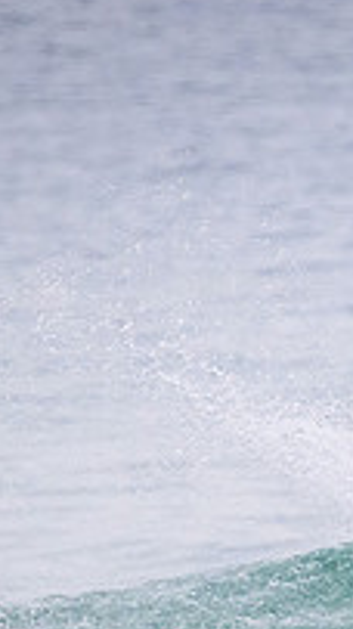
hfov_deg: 0.5
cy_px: 553
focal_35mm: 2391
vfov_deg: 0.9
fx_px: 39837
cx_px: 762
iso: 8000
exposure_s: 1/1250
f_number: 11
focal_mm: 800
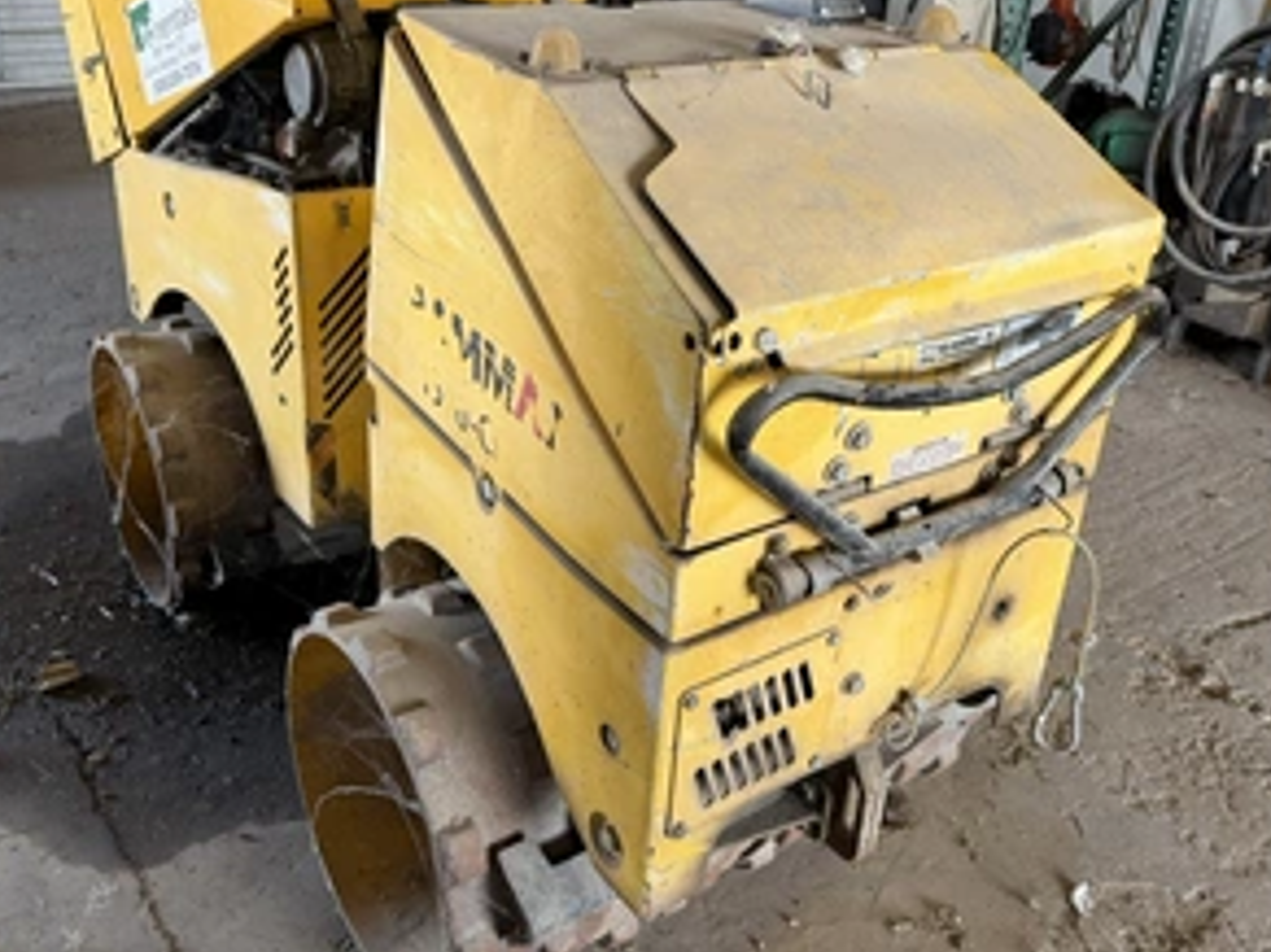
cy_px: 393
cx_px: 629
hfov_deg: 55.4
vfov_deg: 42.8
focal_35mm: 33
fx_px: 1211
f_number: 1.78
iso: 125
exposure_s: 1/121
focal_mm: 6.76
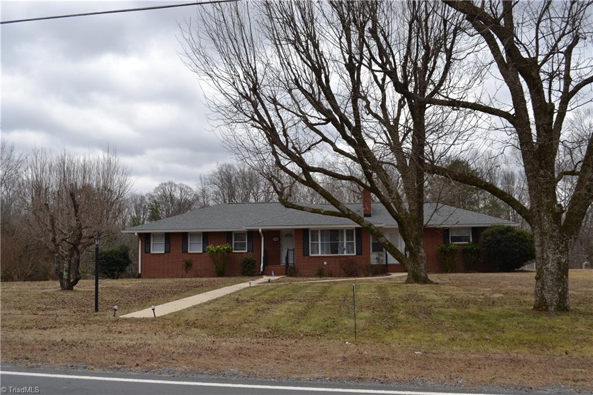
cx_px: 296
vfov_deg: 39.9
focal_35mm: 33
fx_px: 543
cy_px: 198
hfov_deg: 57.2
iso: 100
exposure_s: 1/200
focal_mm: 22
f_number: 7.1
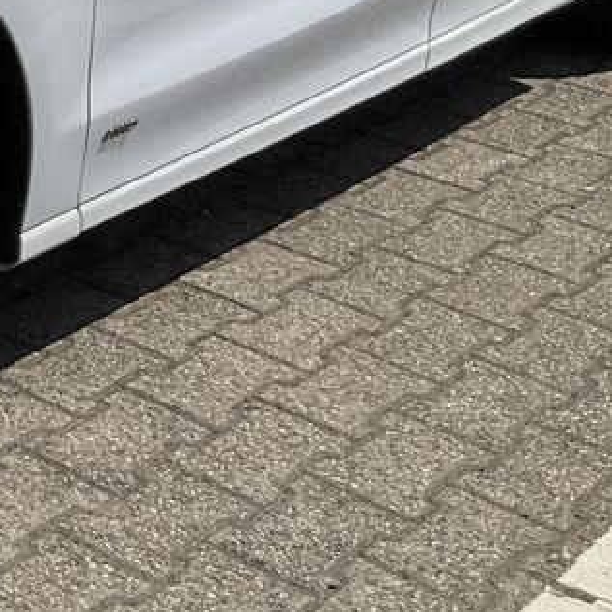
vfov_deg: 17.4
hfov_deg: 16.3
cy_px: -21
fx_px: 1940
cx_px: -309
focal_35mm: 97
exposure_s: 1/4785
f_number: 1.8
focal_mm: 3
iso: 25
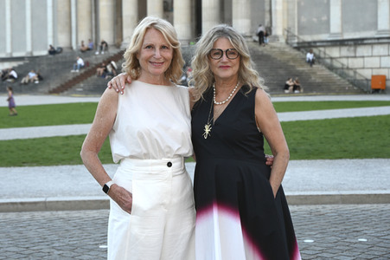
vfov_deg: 17.0
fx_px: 866
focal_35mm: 80
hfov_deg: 25.4
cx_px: 195
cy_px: 130
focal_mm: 80
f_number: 6.3
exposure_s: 1/160
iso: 2500
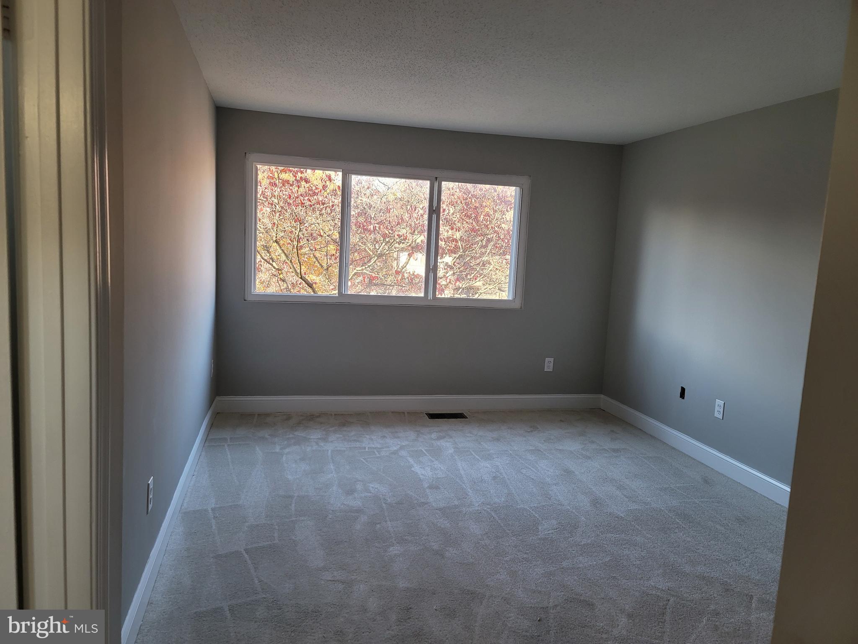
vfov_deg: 54.9
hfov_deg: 69.4
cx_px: 429
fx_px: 620
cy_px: 322
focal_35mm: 25
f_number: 1.8
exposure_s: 1/119
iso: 125
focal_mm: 7
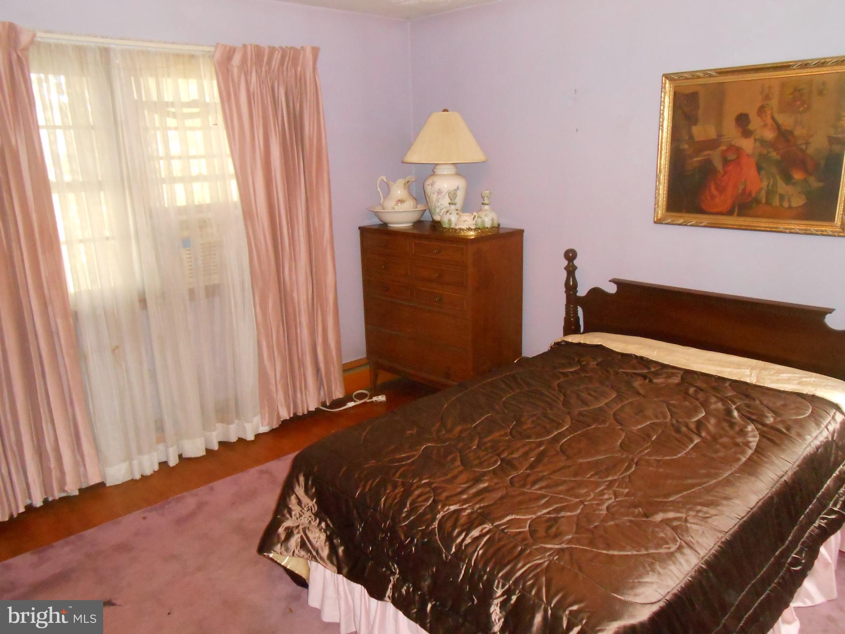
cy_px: 317
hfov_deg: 67.3
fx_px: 635
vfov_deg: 53.1
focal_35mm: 26
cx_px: 422
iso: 800
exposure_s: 1/25
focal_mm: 4.6
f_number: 3.5
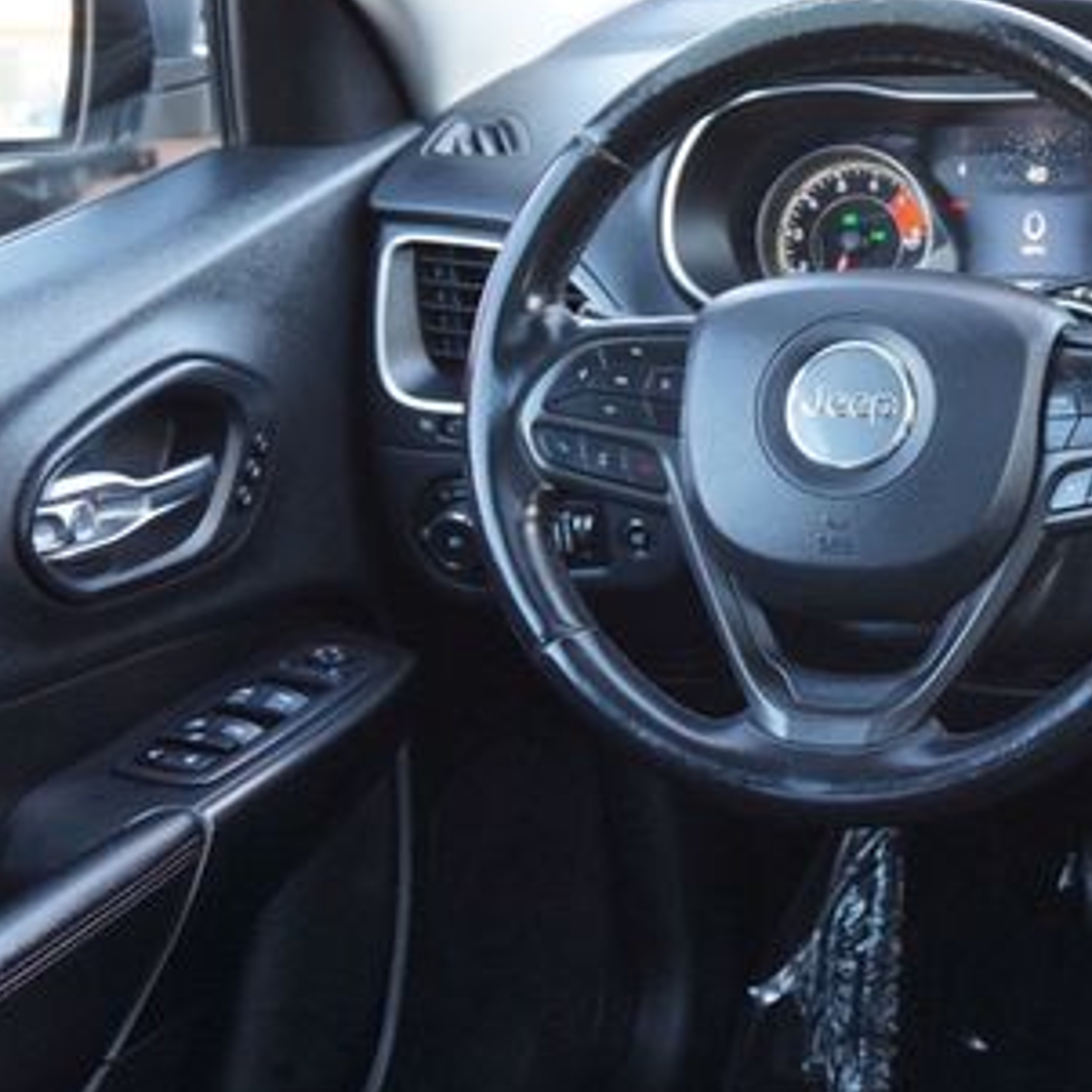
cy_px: 493
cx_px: 1150
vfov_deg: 26.5
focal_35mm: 65
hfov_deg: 24.9
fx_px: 2320
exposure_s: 1/60
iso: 640
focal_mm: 24
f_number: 4.5
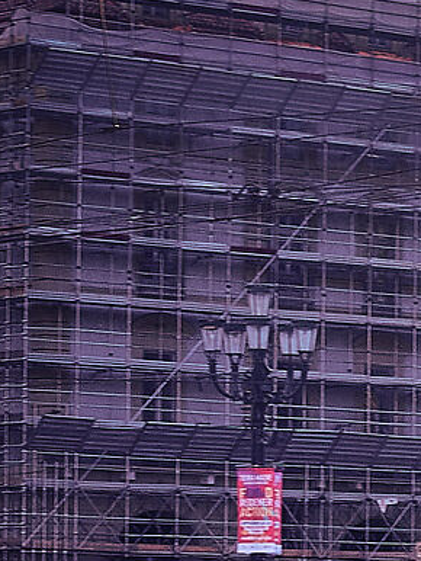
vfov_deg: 8.0
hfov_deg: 5.4
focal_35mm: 245
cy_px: 751
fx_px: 3969
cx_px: 1622
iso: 640
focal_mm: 27
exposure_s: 1/250
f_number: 7.1
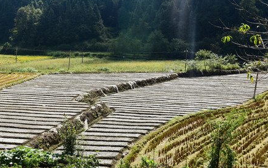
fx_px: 387
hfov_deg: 38.1
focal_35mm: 53
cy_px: 87
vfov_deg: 24.4
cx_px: 124
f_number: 6.3
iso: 64
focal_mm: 42
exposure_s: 1/160
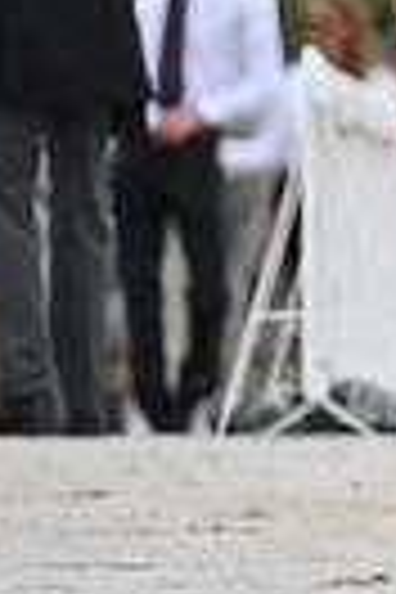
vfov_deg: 1.2
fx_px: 28955
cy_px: 56
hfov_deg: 0.8
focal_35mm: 1755
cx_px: 968
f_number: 5.6
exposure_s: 1/1600
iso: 500
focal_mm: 400
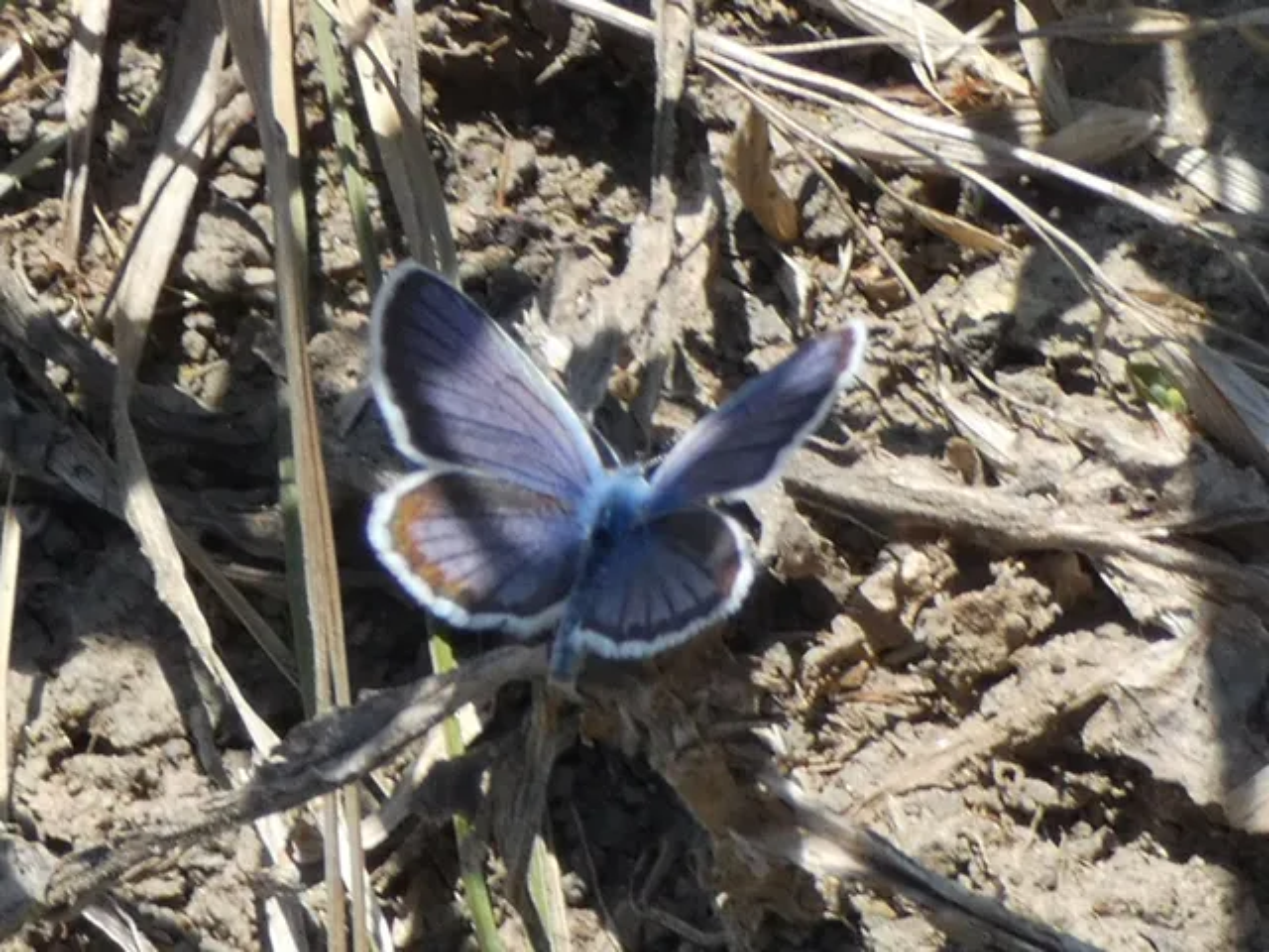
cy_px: 476
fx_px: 4106
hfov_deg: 17.6
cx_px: 634
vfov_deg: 13.2
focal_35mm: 112
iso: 80
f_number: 5
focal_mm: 20.1
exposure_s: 1/125
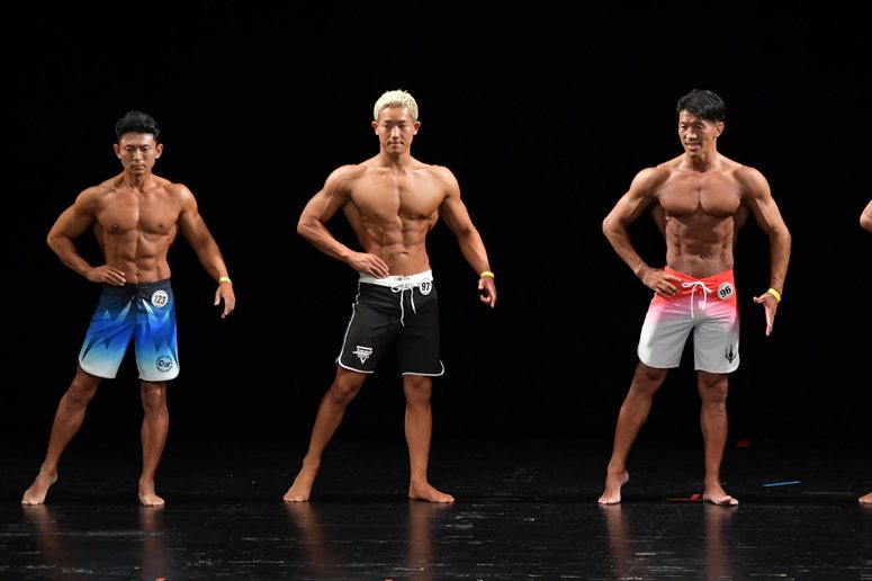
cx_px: 436
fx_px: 6174
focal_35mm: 255
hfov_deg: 8.1
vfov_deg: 5.4
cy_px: 290
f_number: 5.6
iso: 3200
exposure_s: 1/400
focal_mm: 170
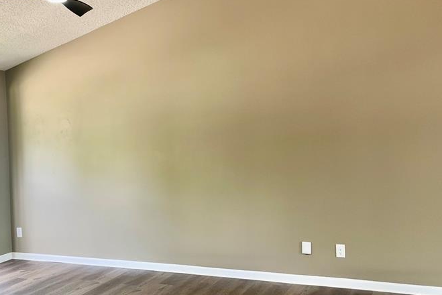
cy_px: 145
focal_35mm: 42
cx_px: 158
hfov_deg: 45.9
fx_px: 516
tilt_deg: -1.2
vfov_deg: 31.9
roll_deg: +2.6
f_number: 1.6
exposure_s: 1/120
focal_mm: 5.1
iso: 80
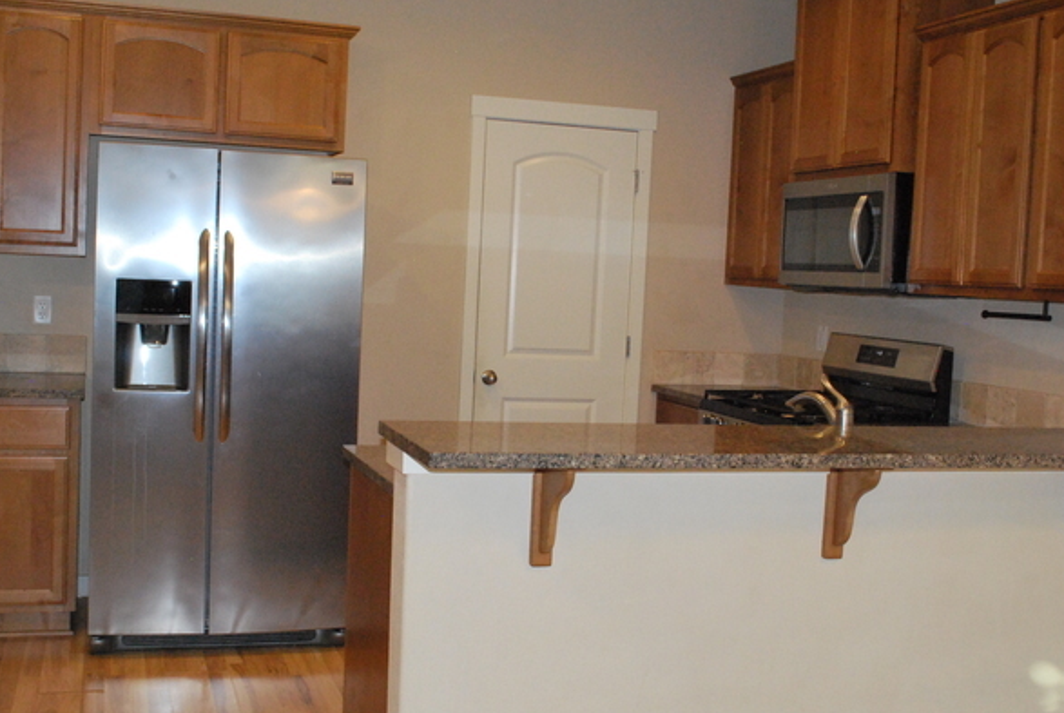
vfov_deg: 32.0
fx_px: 1243
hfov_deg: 46.3
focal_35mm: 42
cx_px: 496
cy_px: 357
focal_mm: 22
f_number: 11
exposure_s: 1/40
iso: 1600
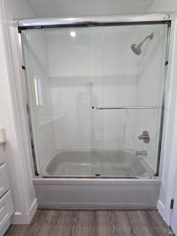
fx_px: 89
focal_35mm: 13
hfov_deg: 89.9
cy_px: 118
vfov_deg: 106.2
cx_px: 88
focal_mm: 2.2
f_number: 2.2
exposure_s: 1/60
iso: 160
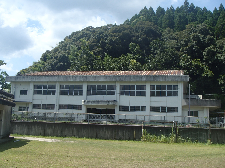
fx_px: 279
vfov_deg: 33.6
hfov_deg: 43.9
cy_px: 84
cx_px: 112
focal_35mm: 43
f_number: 4.8
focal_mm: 7.73
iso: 100
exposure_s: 1/500
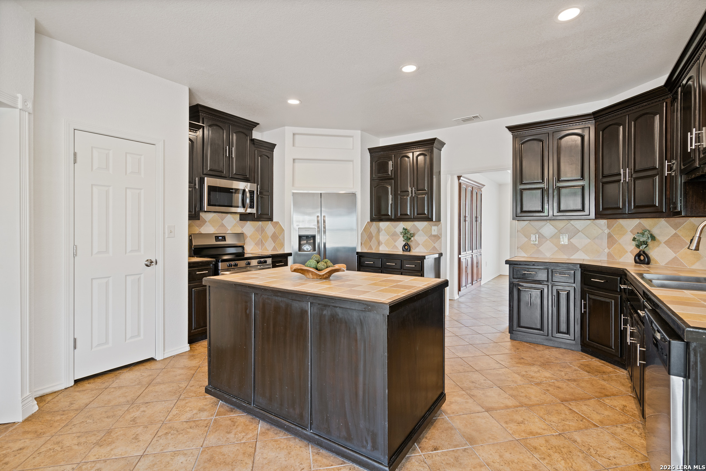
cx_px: 353
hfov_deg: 96.7
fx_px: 314
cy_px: 236
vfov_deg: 73.7
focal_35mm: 16
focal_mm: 16
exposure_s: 1/3
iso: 200
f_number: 7.1
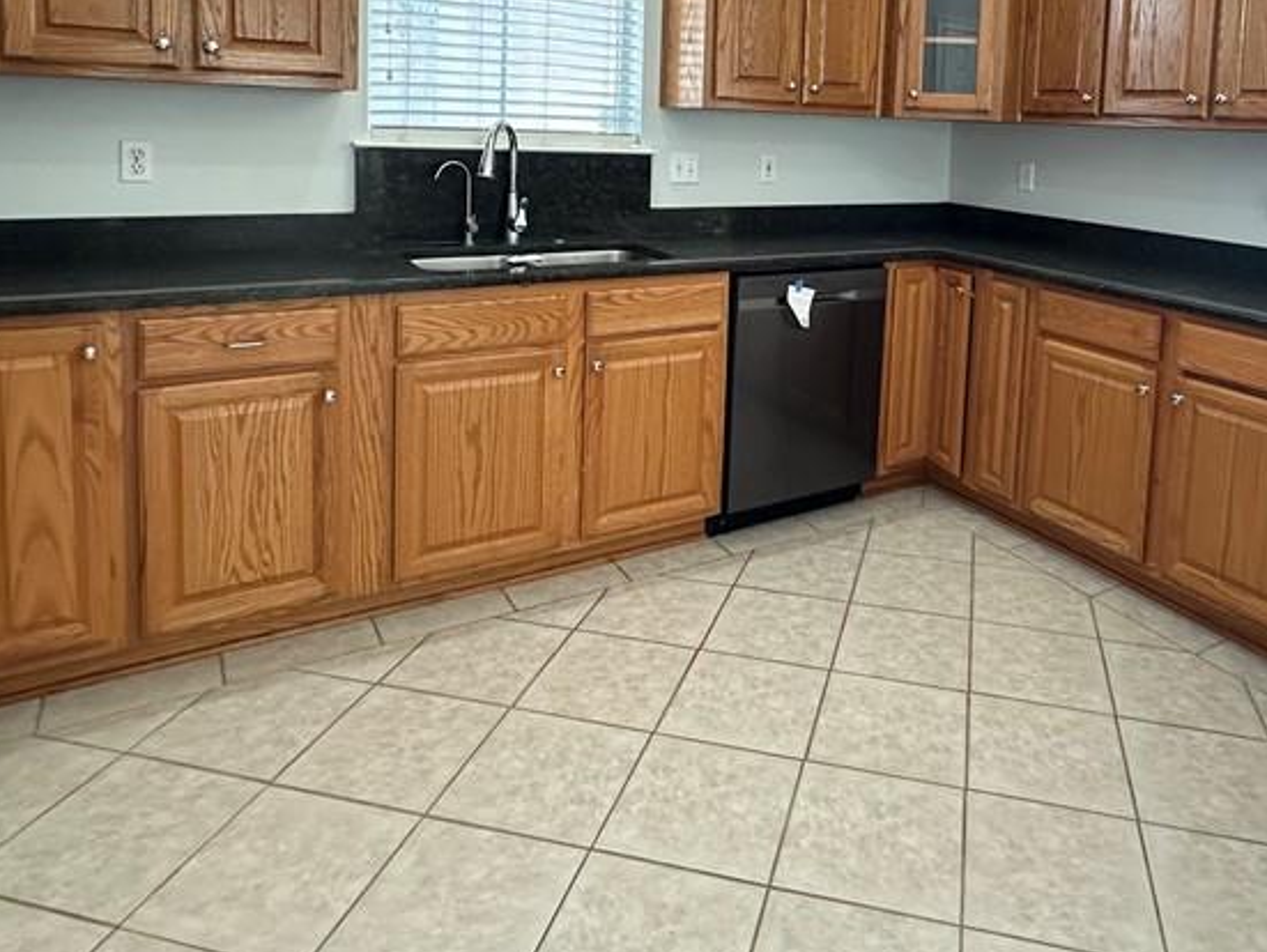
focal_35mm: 26
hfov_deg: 66.3
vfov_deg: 50.1
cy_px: 195
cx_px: 791
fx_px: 952
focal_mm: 2.22
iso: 250
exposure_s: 1/60
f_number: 2.2
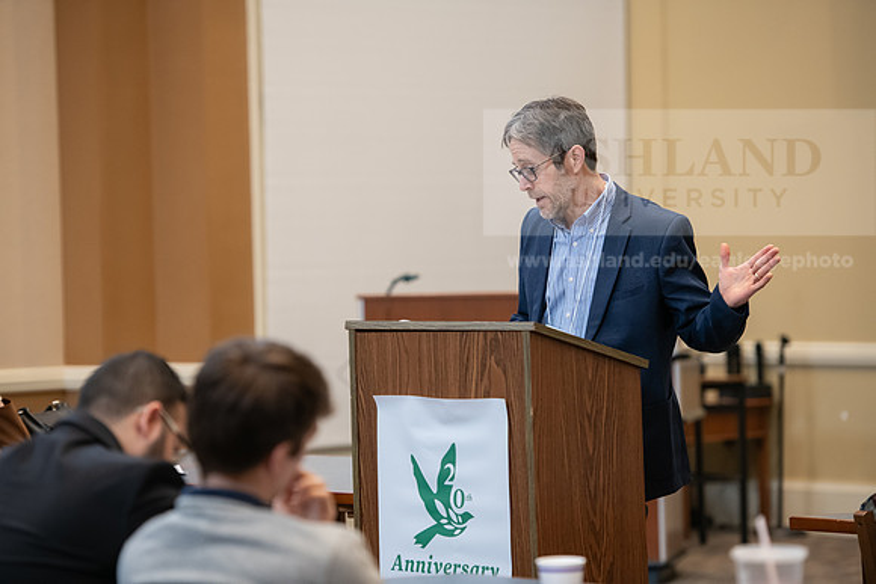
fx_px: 3407
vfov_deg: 9.8
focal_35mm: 140
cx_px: 438
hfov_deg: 14.7
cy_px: 292
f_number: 3.2
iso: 1600
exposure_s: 1/160
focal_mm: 140
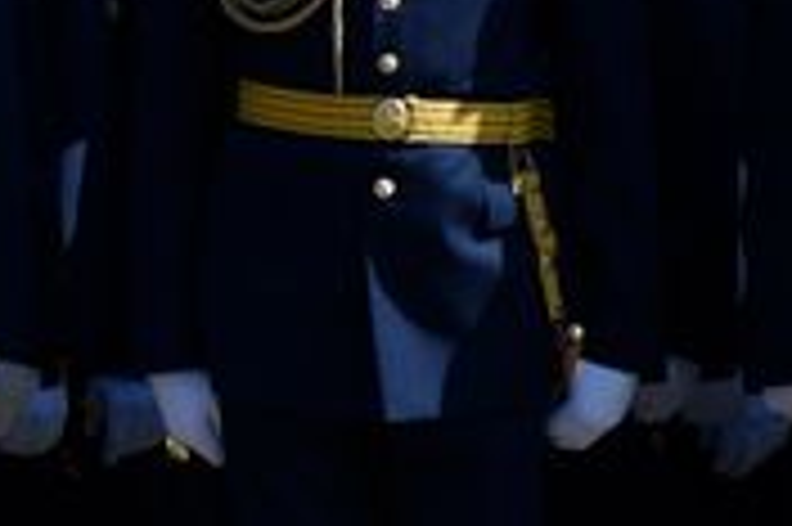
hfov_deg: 1.4
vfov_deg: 1.0
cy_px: 153
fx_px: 31408
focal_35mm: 1429
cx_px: -648
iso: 400
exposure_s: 1/1600
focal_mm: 360
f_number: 5.6
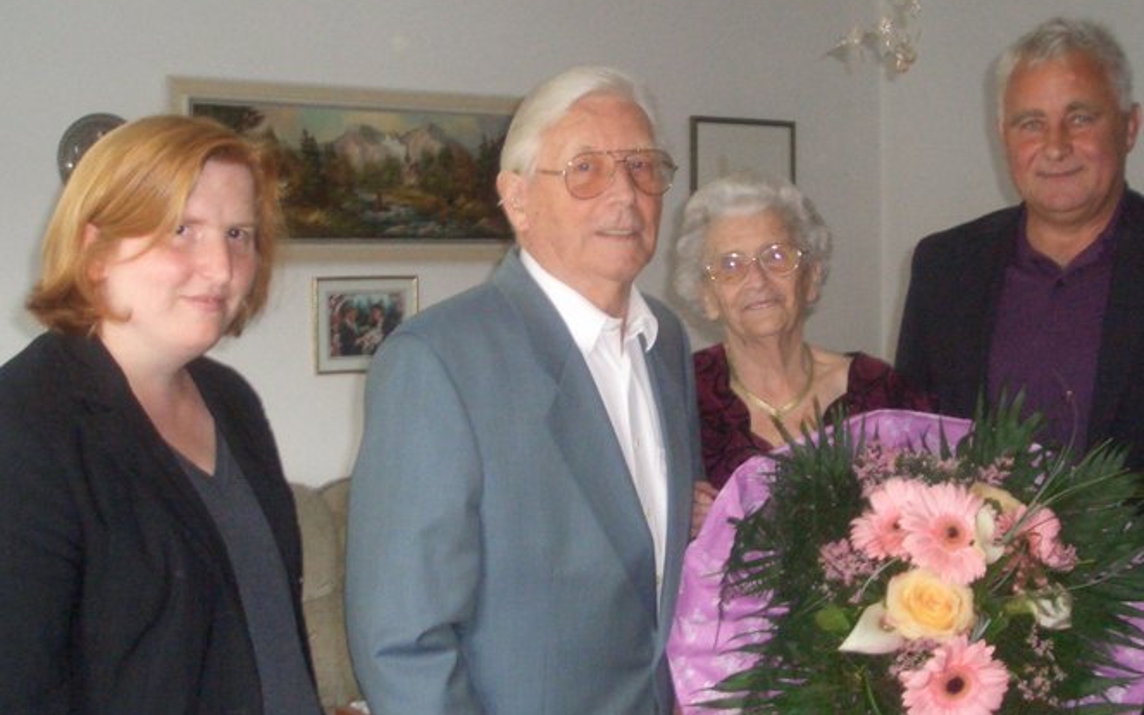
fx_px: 1434
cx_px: 634
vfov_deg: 27.8
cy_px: 467
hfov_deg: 43.4
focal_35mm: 46
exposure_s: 1/40
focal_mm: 4.8
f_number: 4
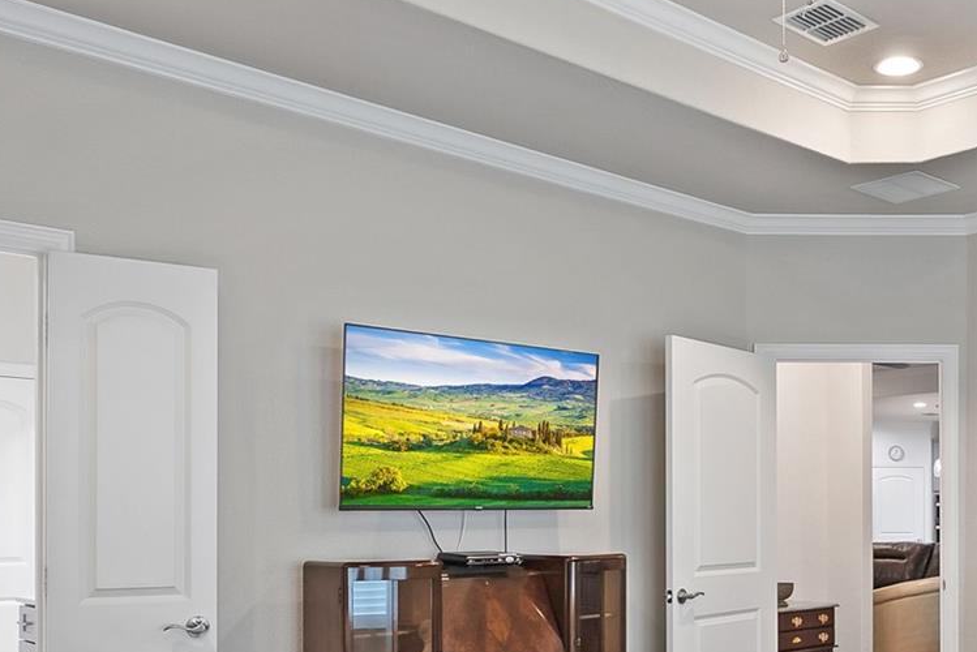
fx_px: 1113
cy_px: 520
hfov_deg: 45.7
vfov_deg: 31.8
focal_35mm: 41
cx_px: 736
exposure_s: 1/2.5
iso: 100
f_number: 9
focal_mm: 15
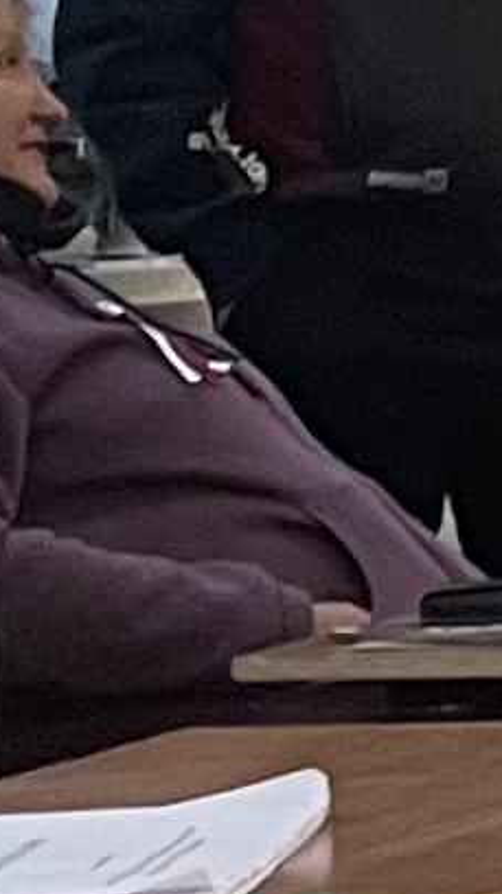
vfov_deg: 7.7
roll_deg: +0.6
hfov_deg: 3.4
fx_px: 6637
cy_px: 734
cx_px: 3632
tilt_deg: -4.9
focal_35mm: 280
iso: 100
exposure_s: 1/50
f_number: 1.6
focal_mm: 4.2
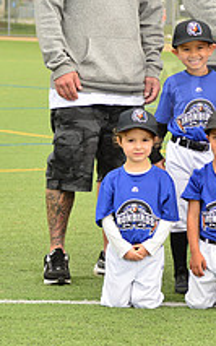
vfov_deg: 9.4
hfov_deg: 5.8
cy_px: 77
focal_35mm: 222
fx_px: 2092
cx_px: 406
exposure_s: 1/200
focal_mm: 80
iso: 250
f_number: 8
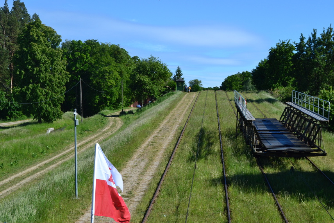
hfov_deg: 33.4
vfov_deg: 22.6
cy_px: 112
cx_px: 167
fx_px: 557
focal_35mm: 60
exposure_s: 1/400
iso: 400
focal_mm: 40
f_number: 11
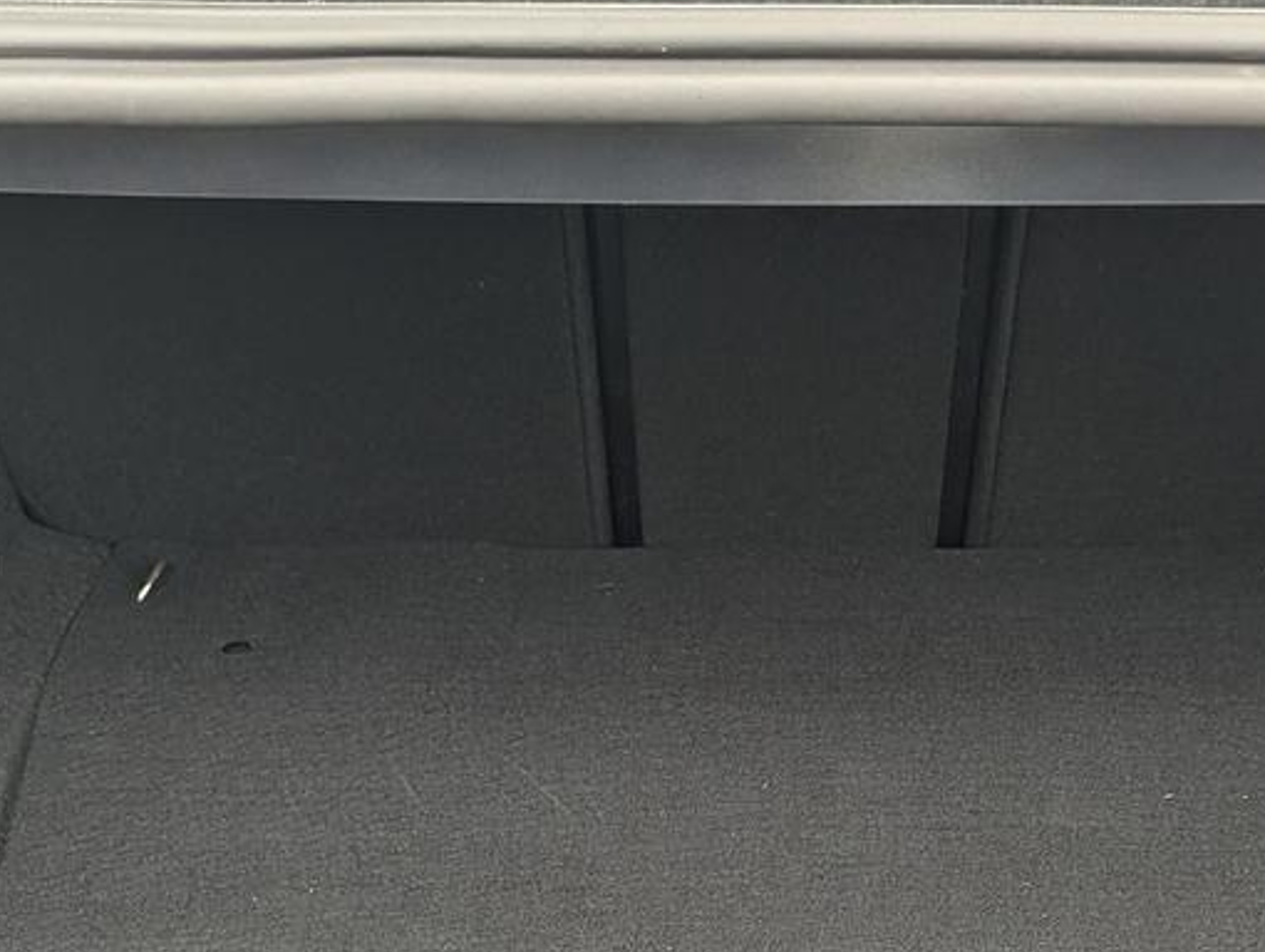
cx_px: 815
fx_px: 2196
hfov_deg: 31.9
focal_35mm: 60
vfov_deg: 23.5
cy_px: 952
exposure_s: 1/23.8
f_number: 1.85
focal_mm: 6.81
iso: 73
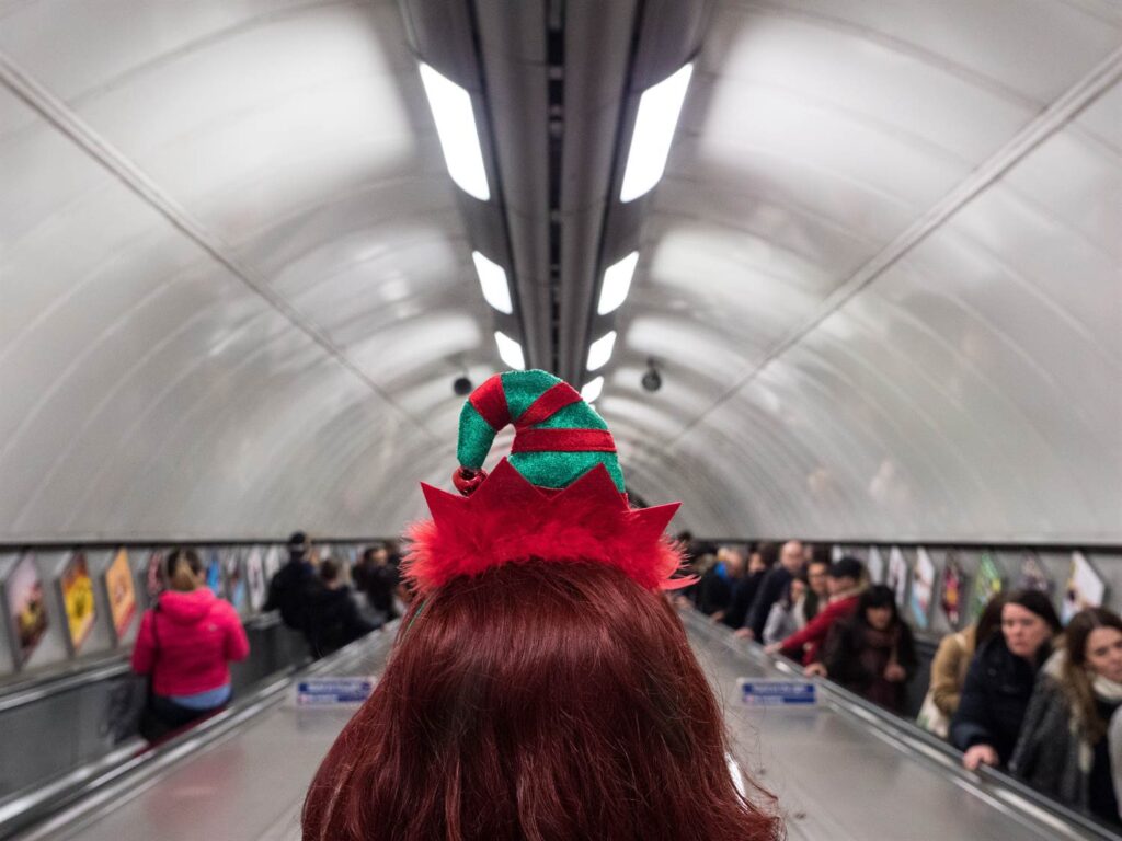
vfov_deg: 37.7
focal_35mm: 38
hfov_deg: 49.0
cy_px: 420
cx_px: 561
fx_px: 1232
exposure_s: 1/100
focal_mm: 19
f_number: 4.5
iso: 1600
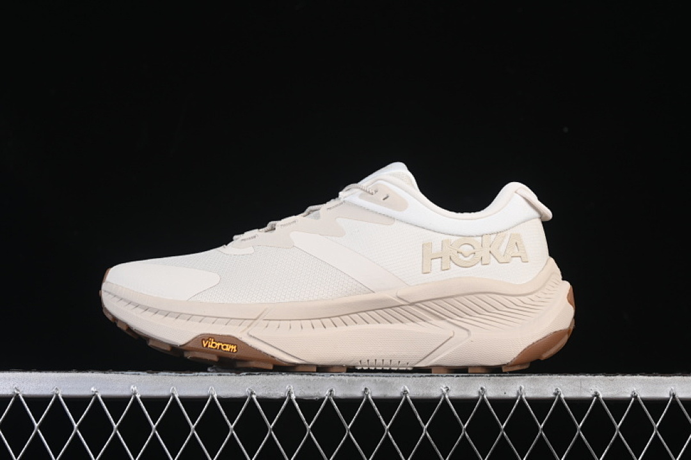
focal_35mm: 75
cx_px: 346
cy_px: 230
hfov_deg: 27.0
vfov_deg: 18.2
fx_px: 1439
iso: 160
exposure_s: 1/80
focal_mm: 50
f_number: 8
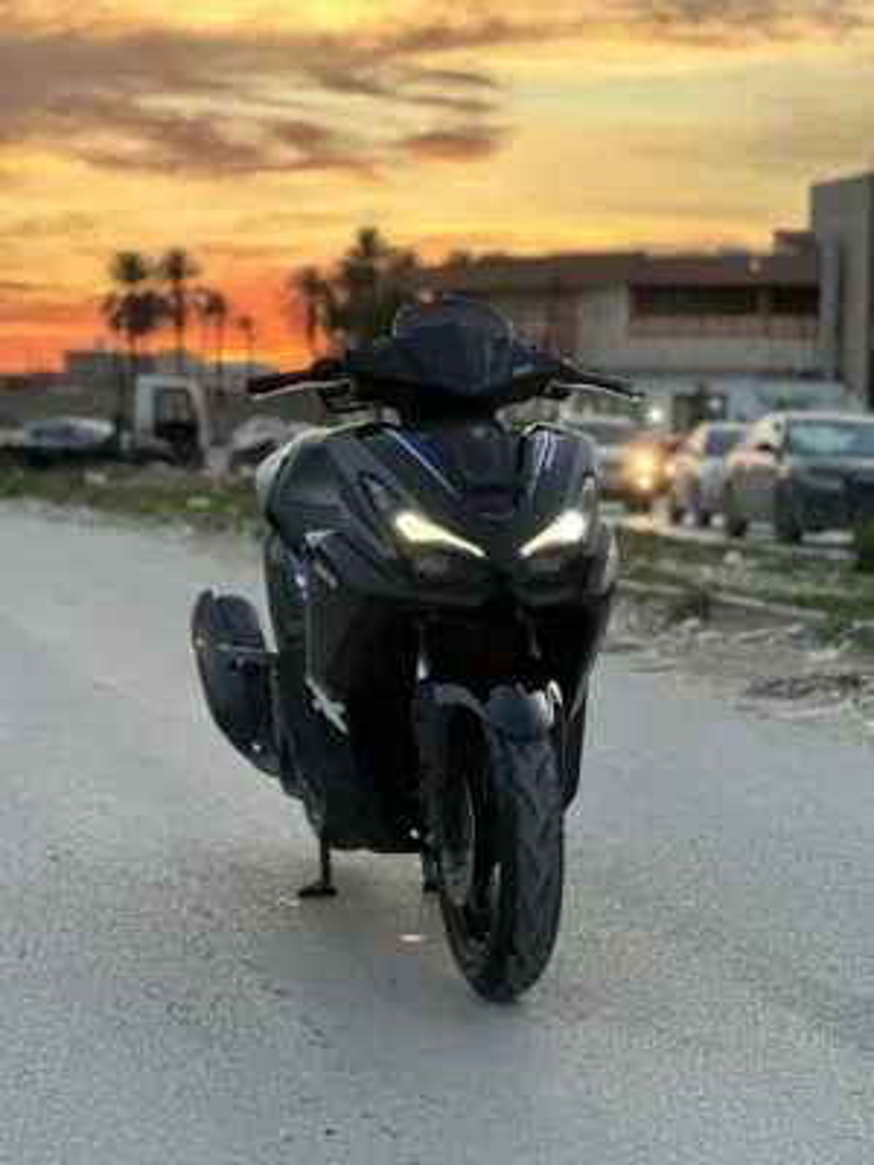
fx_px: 2592
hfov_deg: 19.1
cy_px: 582
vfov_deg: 25.3
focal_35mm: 77
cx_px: 437
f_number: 2.8
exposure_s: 1/121
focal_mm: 9
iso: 250
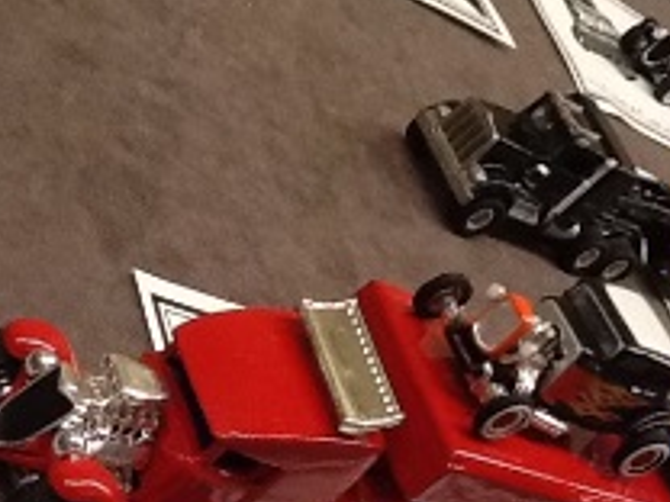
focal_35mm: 96
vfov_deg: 15.4
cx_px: 549
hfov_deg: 20.2
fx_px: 1858
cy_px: 274
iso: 200
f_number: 2.4
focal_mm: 2.03
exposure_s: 1/30
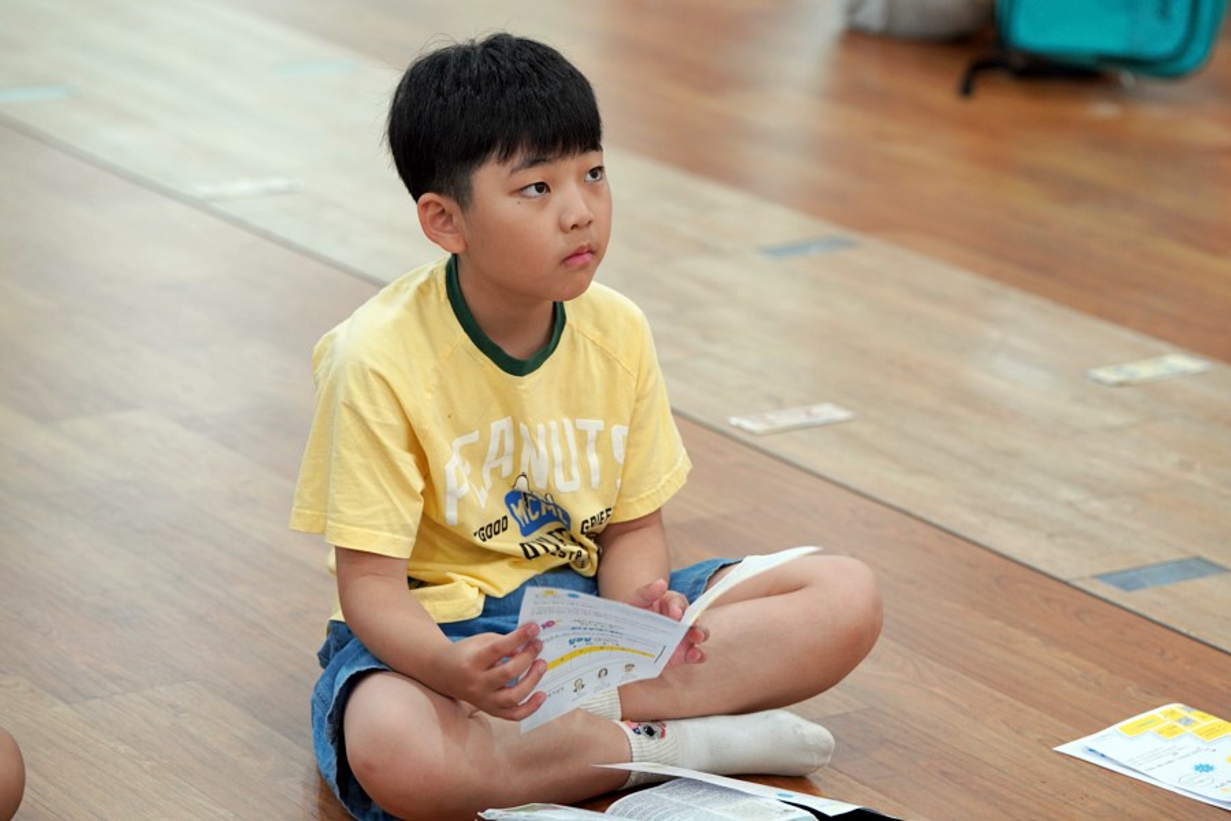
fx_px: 4411
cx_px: 616
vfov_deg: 10.6
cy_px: 410
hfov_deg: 15.9
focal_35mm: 129
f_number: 4
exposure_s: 1/160
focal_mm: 129
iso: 1250
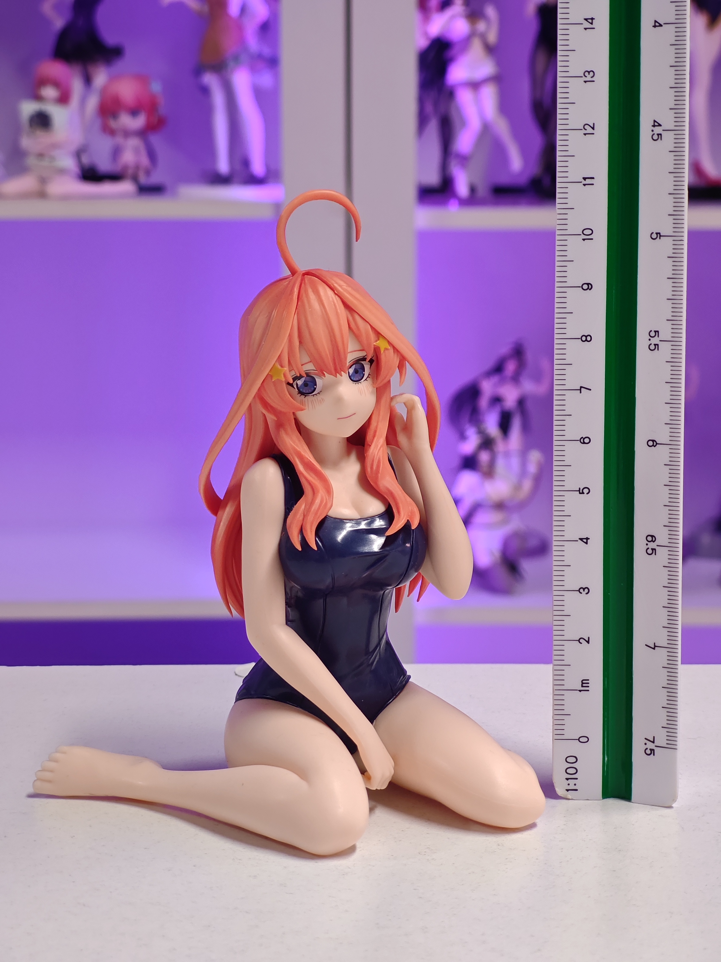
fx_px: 2222
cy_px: 481
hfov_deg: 18.4
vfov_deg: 24.4
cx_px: 360
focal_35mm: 80
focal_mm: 7.48
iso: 640
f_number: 2.4
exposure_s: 1/33.3
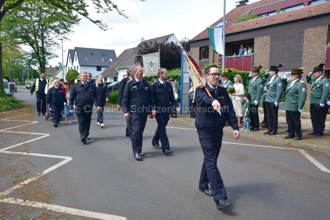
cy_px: 110
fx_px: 302
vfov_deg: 40.0
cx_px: 165
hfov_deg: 57.2
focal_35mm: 33
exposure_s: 1/160
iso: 160
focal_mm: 22
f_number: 6.3
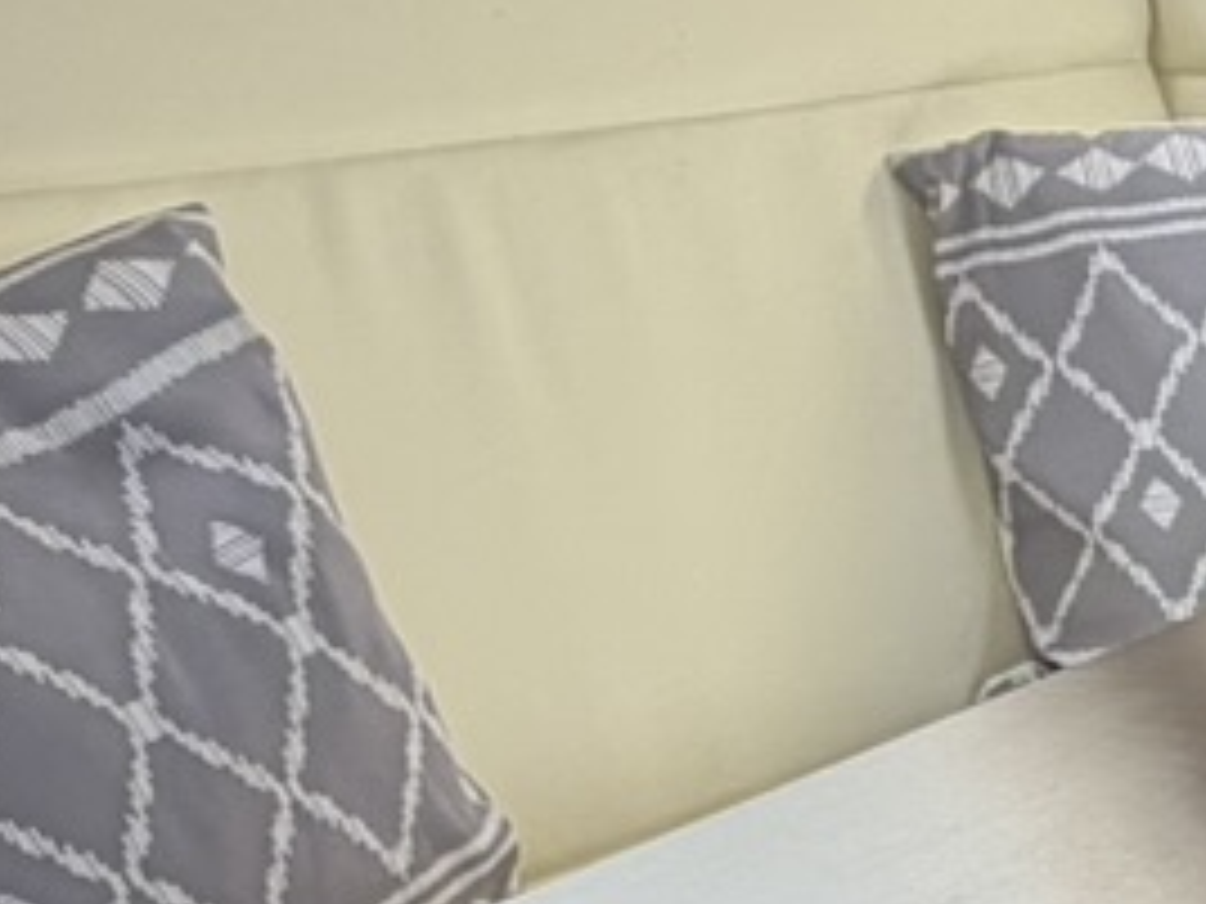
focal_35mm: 107
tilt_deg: -14.0
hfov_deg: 17.1
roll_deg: +1.1
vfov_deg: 13.8
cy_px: 634
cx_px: 1629
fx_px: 3728
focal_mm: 2.22
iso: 64
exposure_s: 1/121
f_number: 2.2
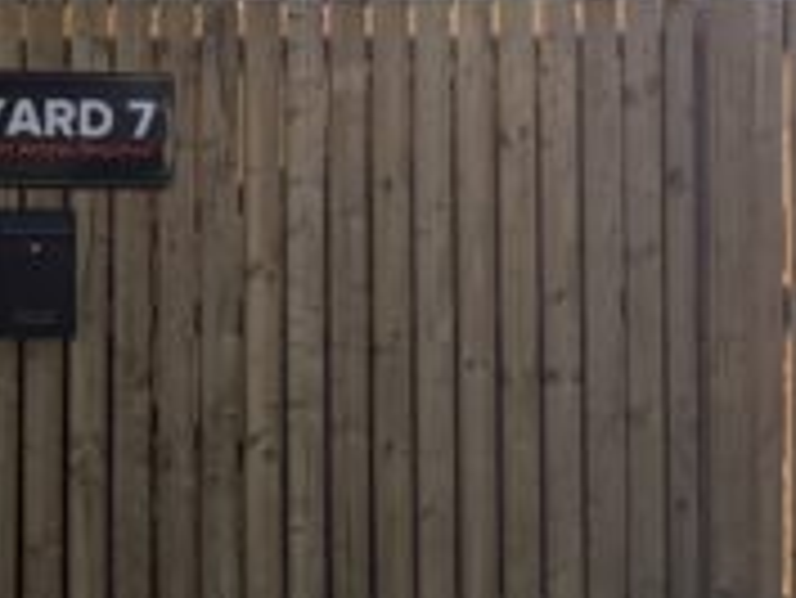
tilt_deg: +2.7
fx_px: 2025
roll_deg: -1.3
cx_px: -531
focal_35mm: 88
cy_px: -85
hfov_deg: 18.5
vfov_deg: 16.2
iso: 64
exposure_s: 1/4329
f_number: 1.6
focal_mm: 5.96
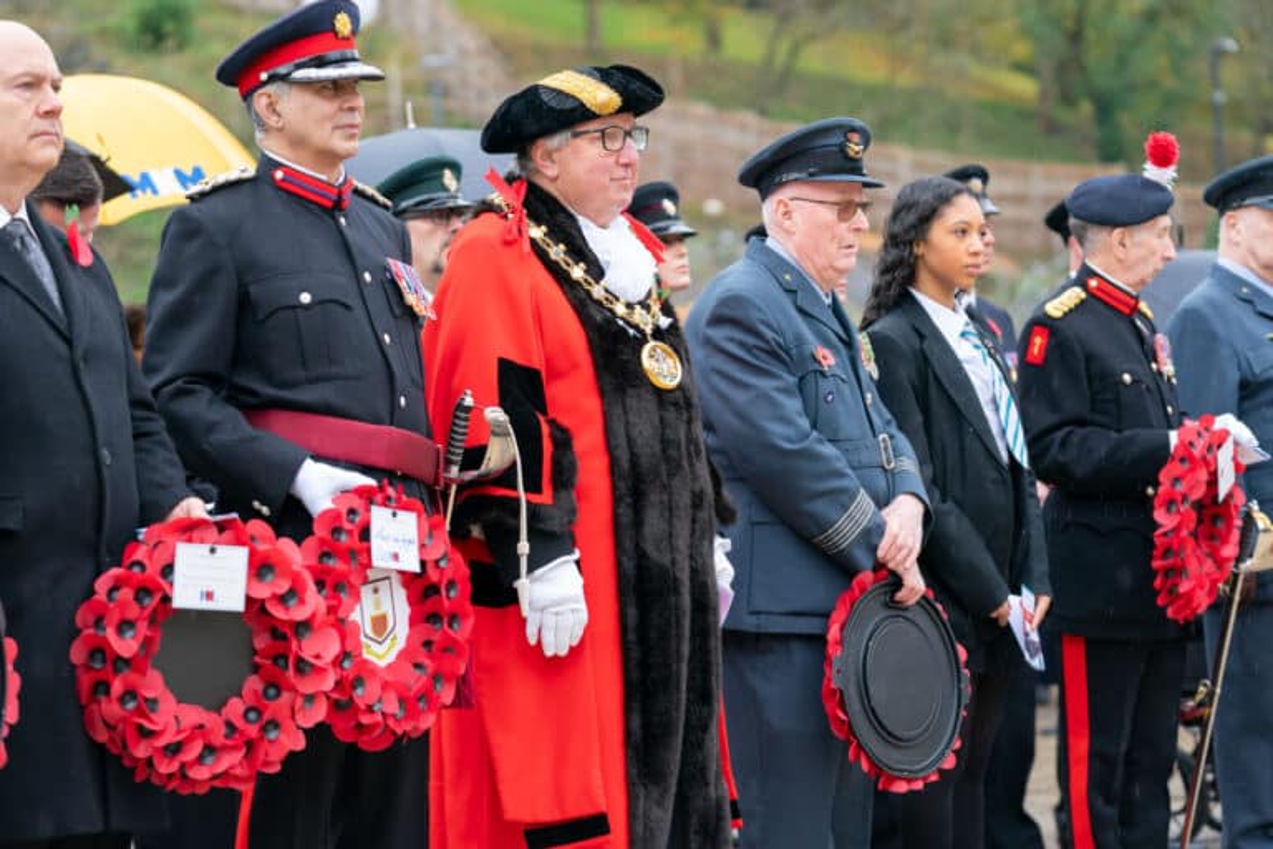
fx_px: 3500
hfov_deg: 20.6
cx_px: 636
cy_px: 424
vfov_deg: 13.8
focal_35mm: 99
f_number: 3.5
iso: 800
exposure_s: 1/320
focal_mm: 99
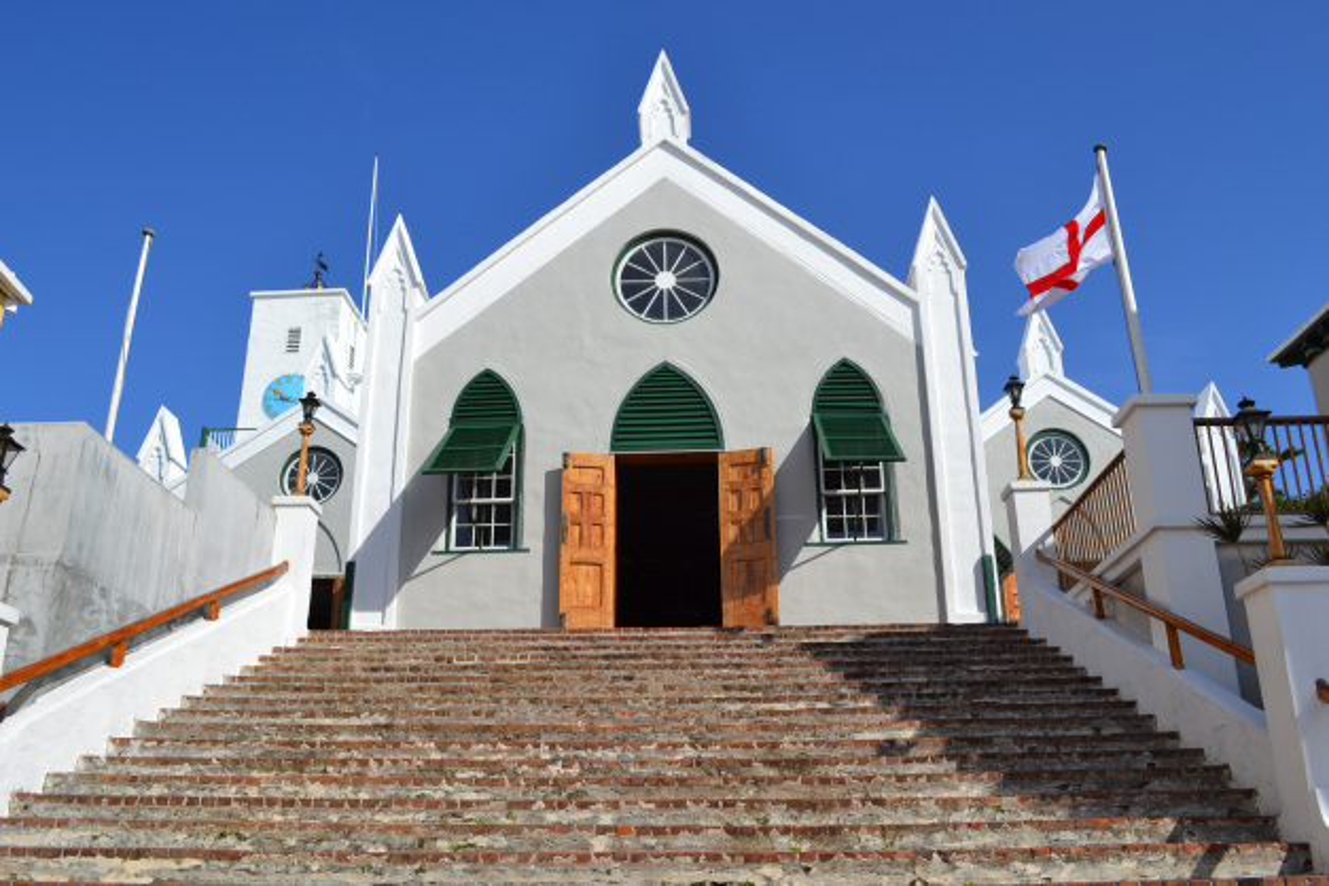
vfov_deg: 43.6
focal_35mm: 30
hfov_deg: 61.9
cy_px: 443
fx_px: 1107
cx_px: 664
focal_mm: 20
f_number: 9
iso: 100
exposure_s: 1/320
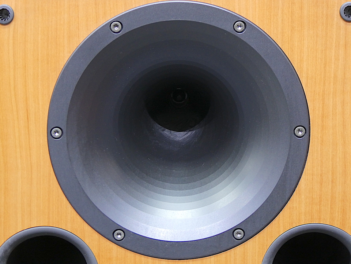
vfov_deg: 15.1
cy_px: 132
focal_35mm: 98
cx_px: 176
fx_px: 994
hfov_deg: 20.0
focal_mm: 17.5
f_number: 5
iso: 200
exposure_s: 1/1.3
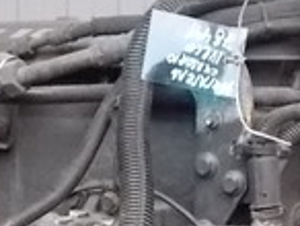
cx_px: 4
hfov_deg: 15.2
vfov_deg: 11.0
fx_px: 1102
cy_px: 399
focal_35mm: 127
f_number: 3.3
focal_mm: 4.1
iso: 500
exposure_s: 1/125
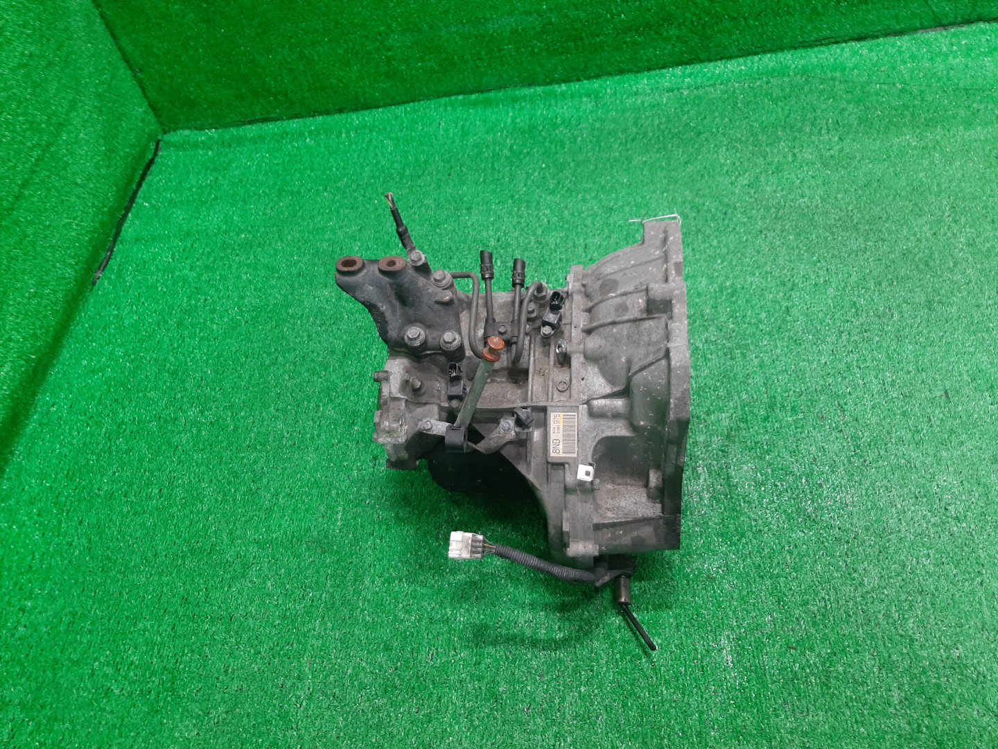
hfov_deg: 67.3
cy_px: 374
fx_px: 750
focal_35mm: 26
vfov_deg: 53.1
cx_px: 499
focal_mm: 3.93
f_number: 1.7
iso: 135
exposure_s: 1/50
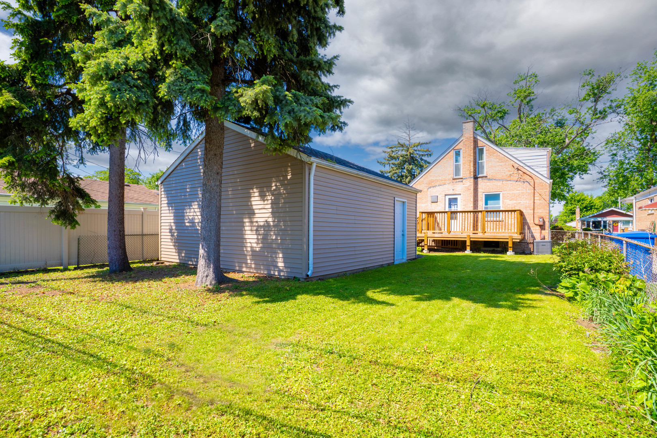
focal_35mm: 17
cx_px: 328
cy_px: 219
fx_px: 310
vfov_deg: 70.4
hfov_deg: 93.3
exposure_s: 1/2000
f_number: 8
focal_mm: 17
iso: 160
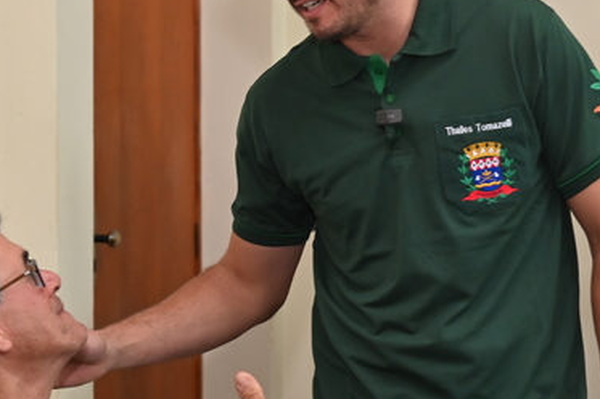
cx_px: 257
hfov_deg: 14.7
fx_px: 2331
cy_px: 257
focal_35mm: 140
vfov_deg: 9.8
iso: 1250
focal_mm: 58
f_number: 4
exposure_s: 1/125
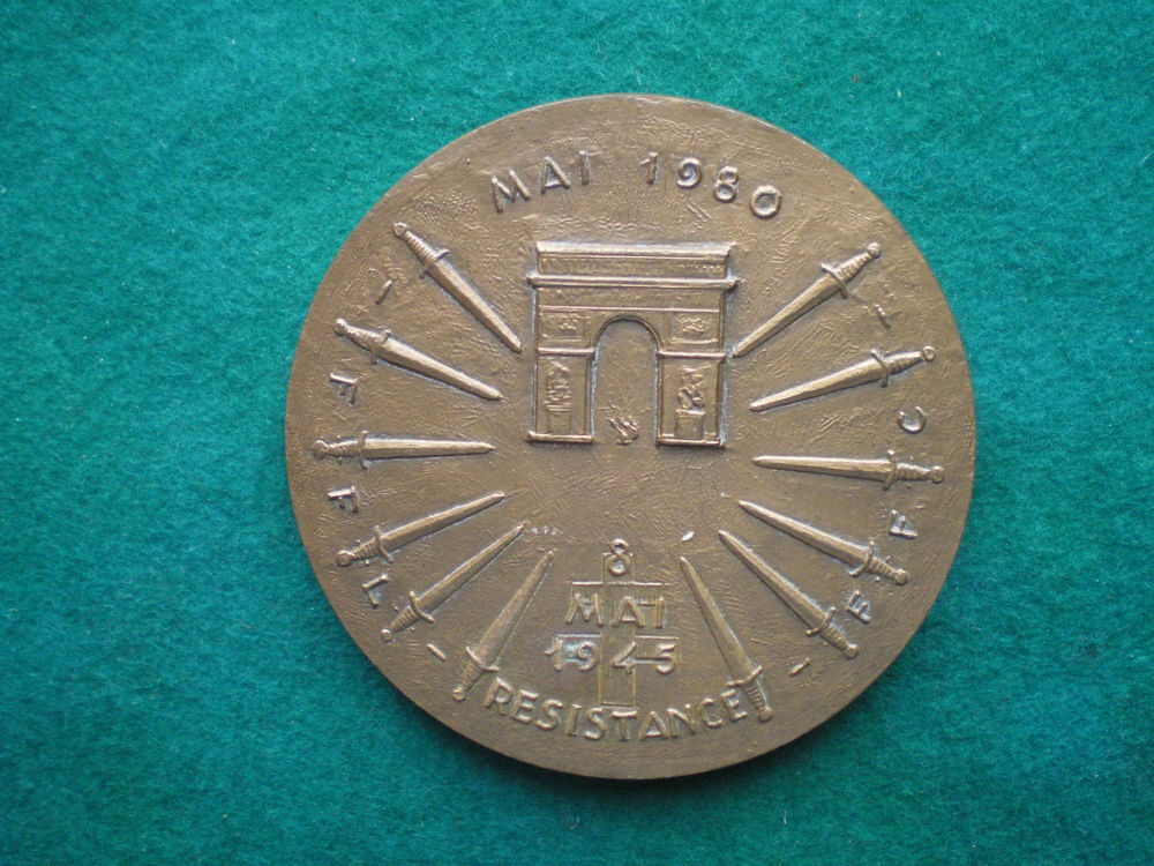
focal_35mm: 38
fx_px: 1267
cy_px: 433
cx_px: 577
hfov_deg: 49.0
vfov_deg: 37.7
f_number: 3.1
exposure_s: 1/40
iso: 400
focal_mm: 6.3
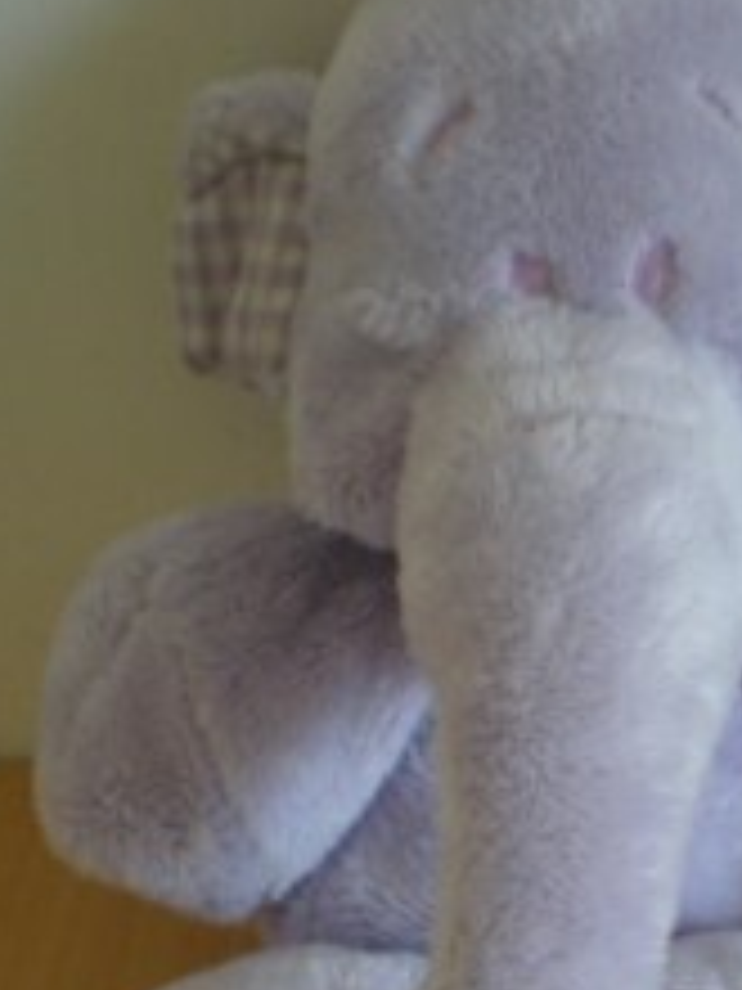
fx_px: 2572
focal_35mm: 90
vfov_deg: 21.2
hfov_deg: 16.1
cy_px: 918
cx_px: 706
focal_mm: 6.3
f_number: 3.1
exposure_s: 1/17
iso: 64
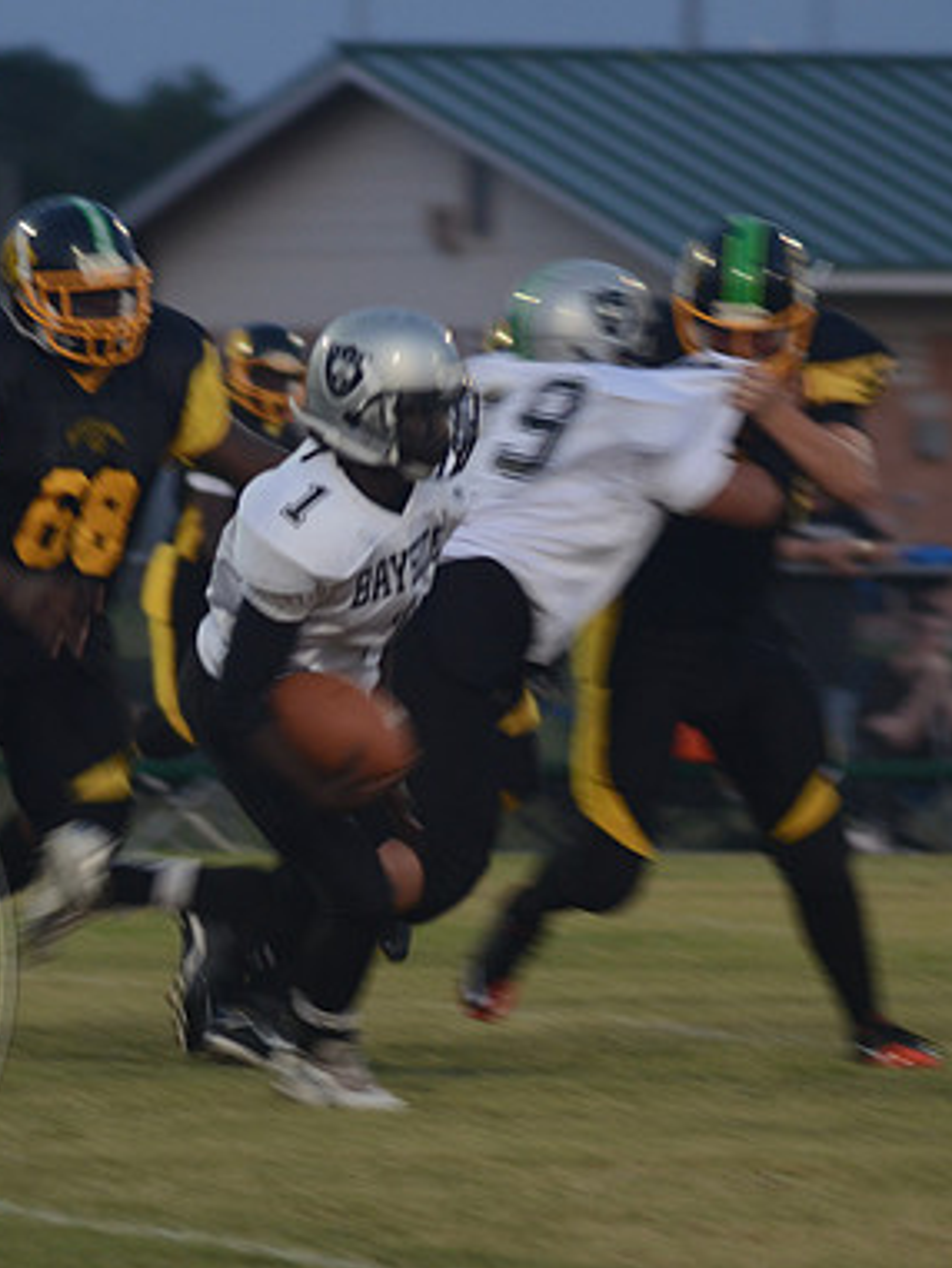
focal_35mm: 438
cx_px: 276
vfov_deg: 4.5
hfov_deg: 3.4
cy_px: 636
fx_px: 16052
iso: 800
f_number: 5.6
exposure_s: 1/100
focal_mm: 200
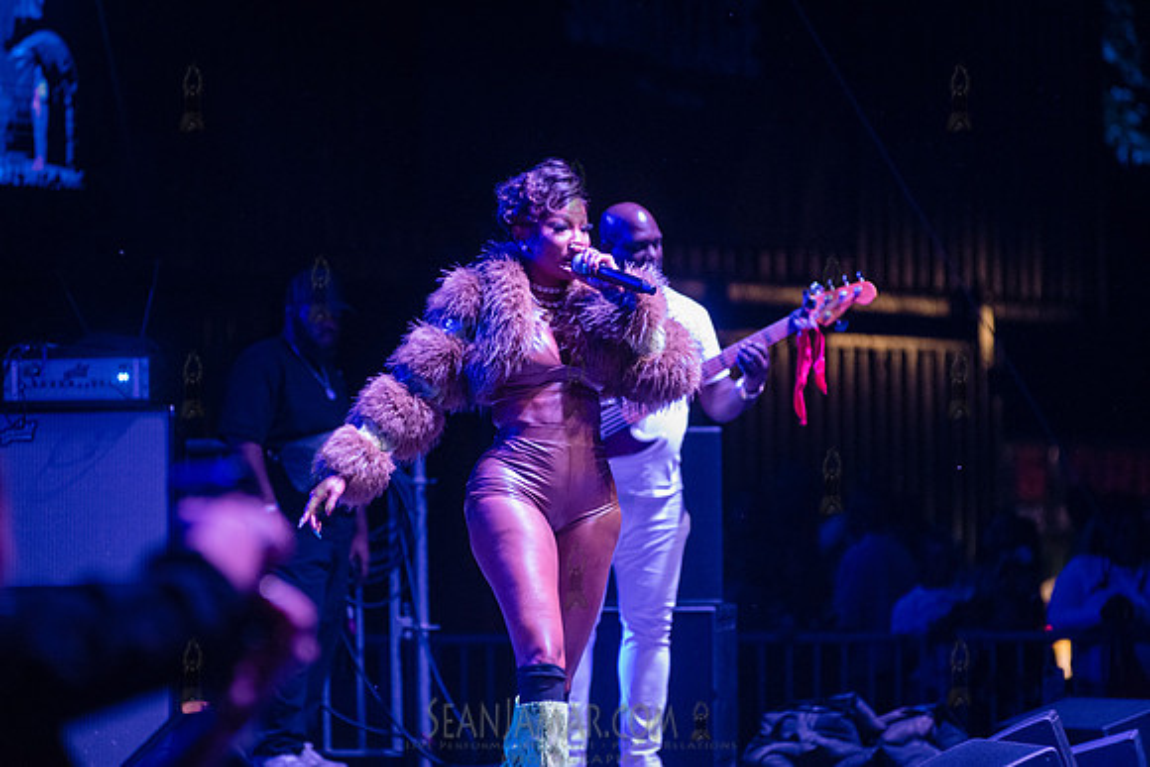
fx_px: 6510
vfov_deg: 6.7
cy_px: 383
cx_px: 569
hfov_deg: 10.1
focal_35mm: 204
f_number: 4
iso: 6400
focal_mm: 200
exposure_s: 1/400
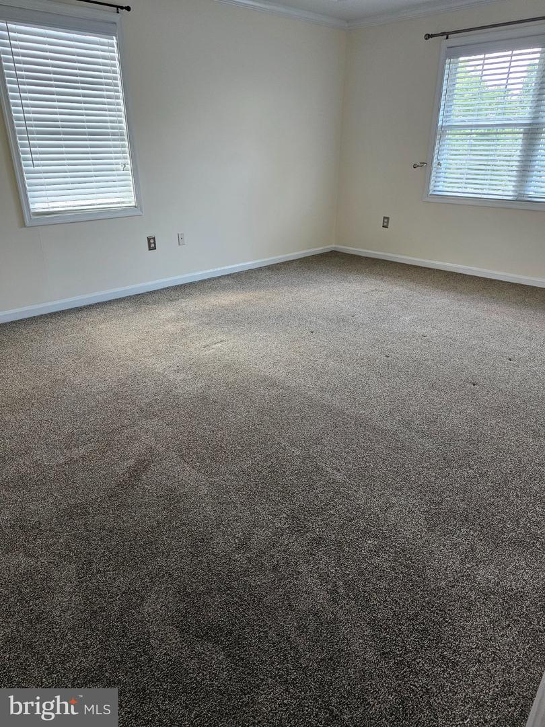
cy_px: 364
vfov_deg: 73.9
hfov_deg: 58.9
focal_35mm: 23
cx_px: 272
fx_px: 483
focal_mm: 6.3
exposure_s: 1/120
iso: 500
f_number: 1.7
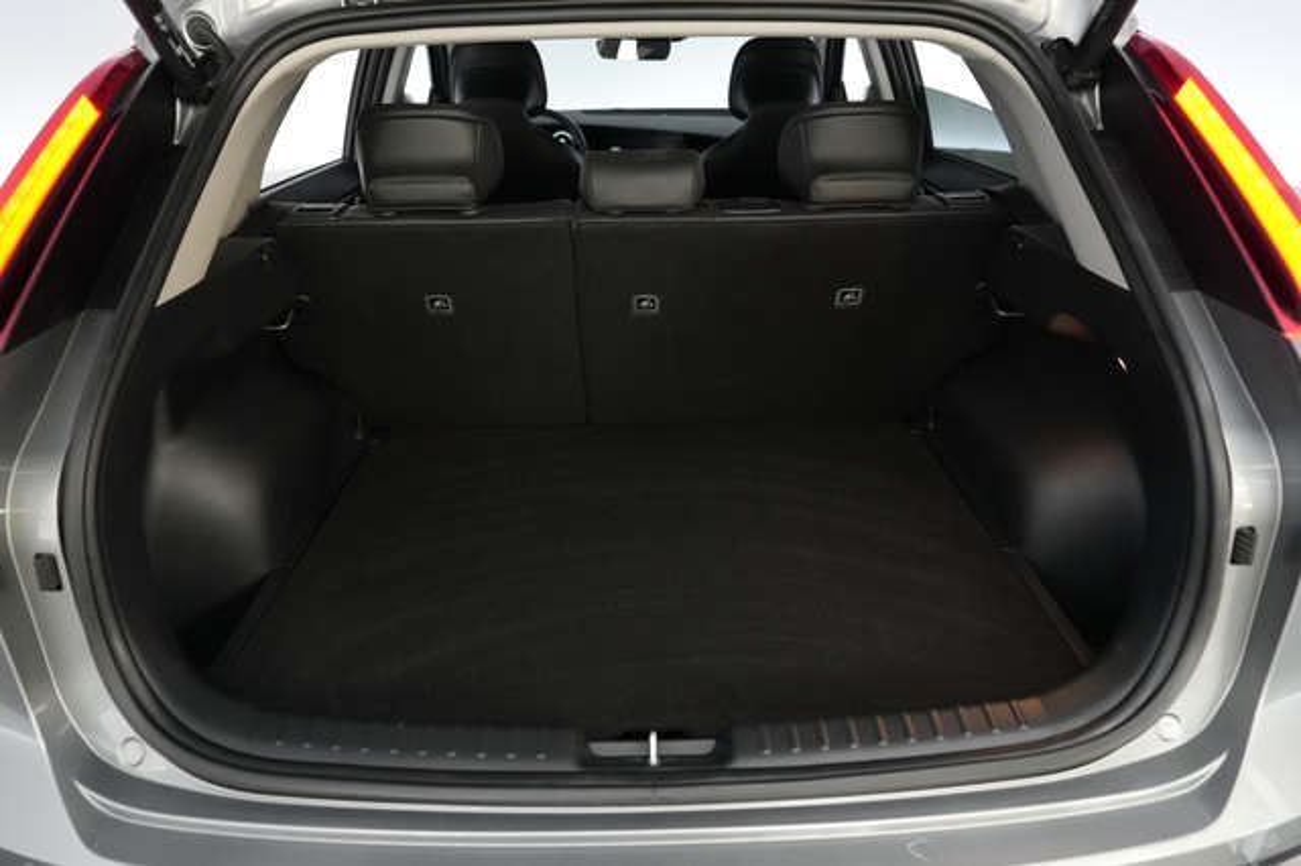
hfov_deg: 73.8
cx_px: 650
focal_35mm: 24
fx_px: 867
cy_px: 433
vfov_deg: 53.1
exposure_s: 1/160
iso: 4000
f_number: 2.8
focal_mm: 24
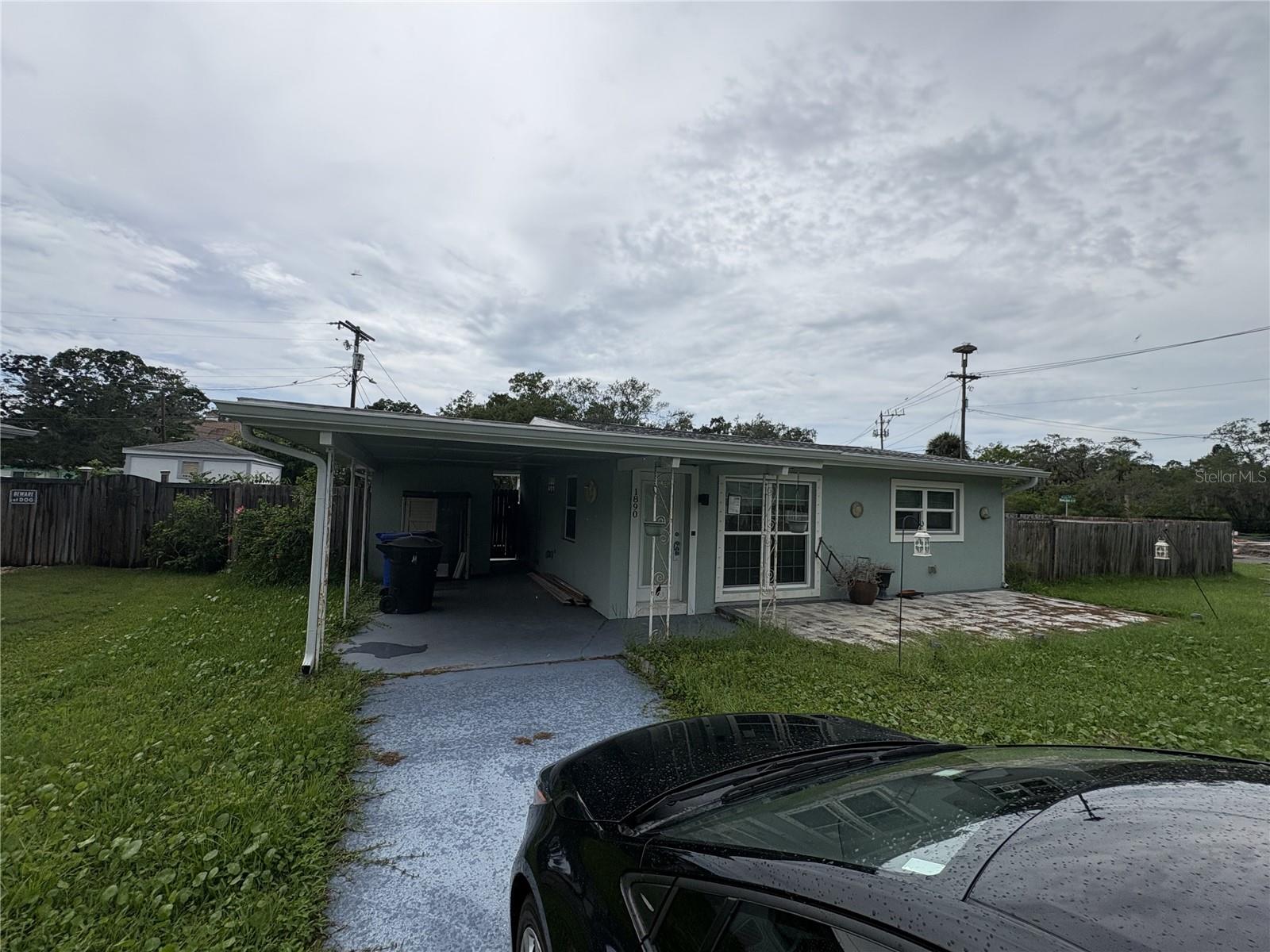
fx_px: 514
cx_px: 635
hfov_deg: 102.1
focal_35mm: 14
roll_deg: -0.3
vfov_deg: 85.7
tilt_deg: +2.4
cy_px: 476
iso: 50
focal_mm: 2.22
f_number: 2.2
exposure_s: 1/2494
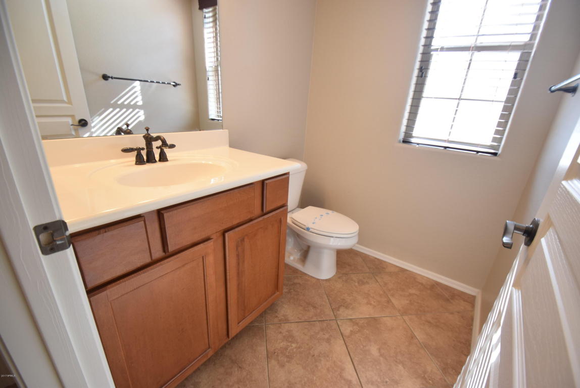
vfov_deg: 77.4
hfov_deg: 100.4
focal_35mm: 15
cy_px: 194
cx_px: 290
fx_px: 242
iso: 450
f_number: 4
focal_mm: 10
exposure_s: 1/60
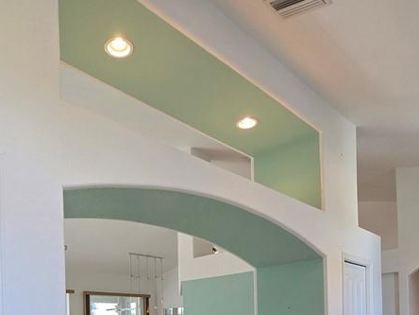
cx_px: 157
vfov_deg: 39.6
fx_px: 363
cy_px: 334
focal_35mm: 30
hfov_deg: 59.2
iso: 80
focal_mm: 2.2
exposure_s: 1/120
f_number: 2.2
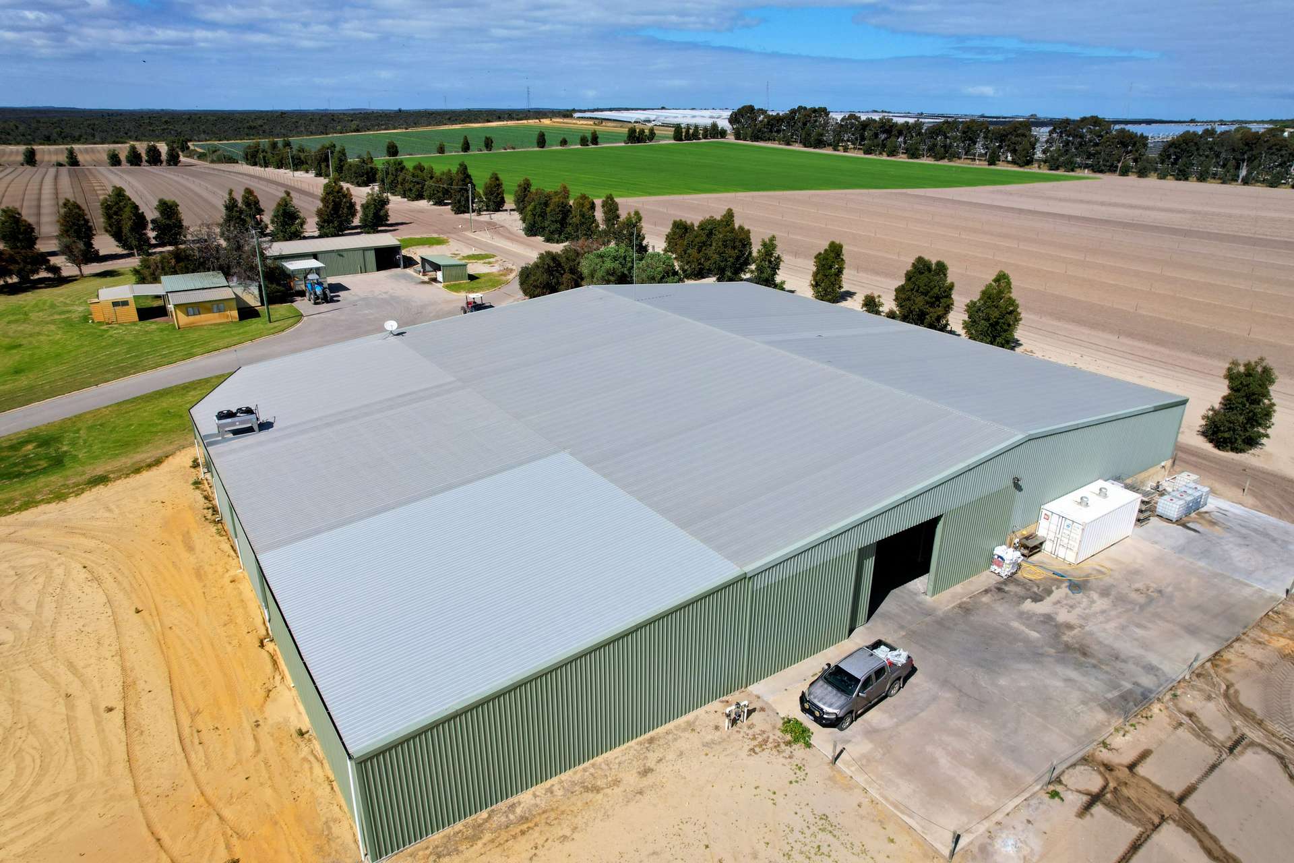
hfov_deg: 78.6
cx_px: 647
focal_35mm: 22
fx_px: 791
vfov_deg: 57.2
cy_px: 432
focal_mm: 8.38
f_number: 2.8
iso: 100
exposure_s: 1/3000
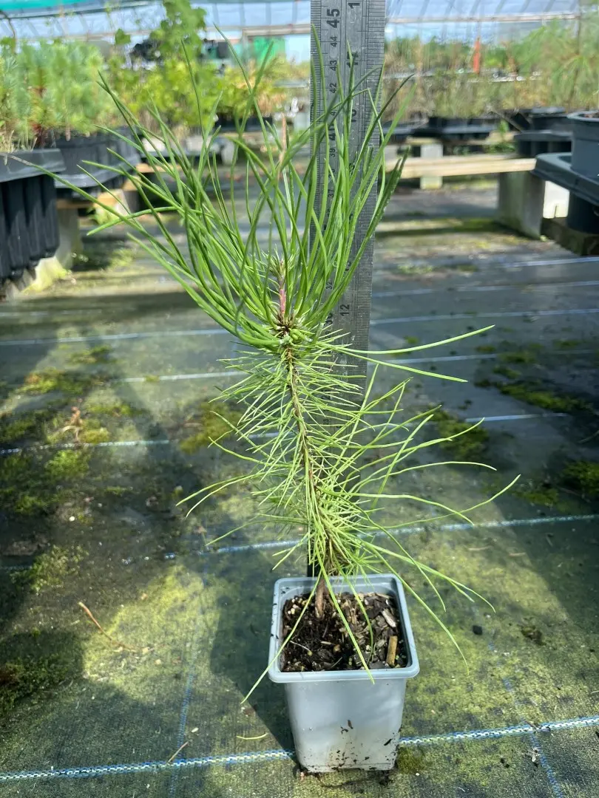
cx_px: 300
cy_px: 399
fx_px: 600
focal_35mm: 26
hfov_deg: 53.1
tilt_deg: -24.7
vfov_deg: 67.3
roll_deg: +0.5
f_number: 1.6
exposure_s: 1/381
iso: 50
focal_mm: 5.1
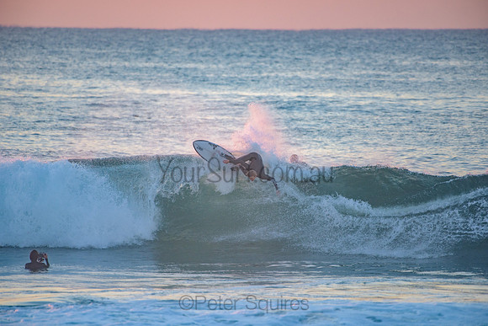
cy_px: 163
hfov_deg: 4.0
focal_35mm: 516
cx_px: 244
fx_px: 6991
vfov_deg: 2.7
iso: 500
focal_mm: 500
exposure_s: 1/400
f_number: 5.6
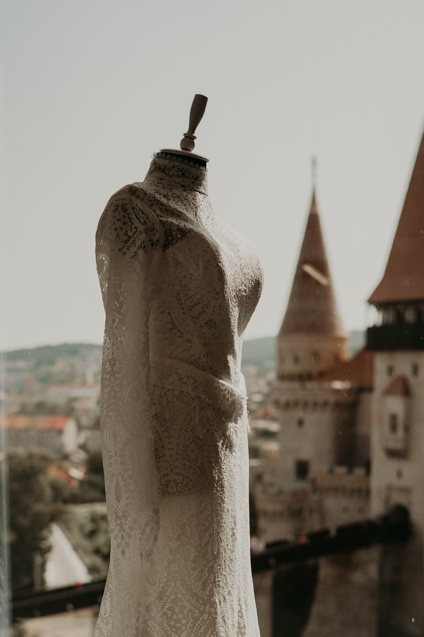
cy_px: 479
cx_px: 210
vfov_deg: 32.8
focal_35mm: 60
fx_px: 1060
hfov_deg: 22.6
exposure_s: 1/8000
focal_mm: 35
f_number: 2
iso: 250
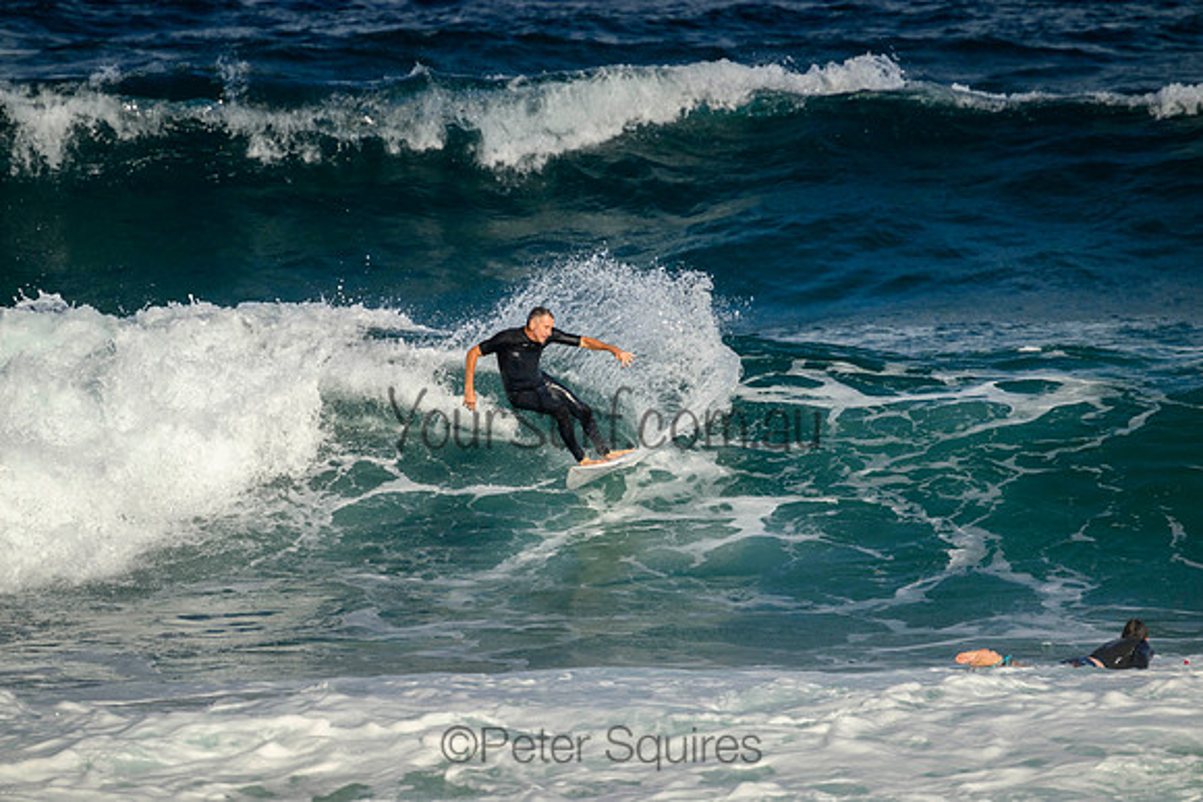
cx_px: 602
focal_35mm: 800
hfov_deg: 2.6
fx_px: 26738
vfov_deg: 1.7
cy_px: 401
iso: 800
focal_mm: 800
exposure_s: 1/1600
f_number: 11
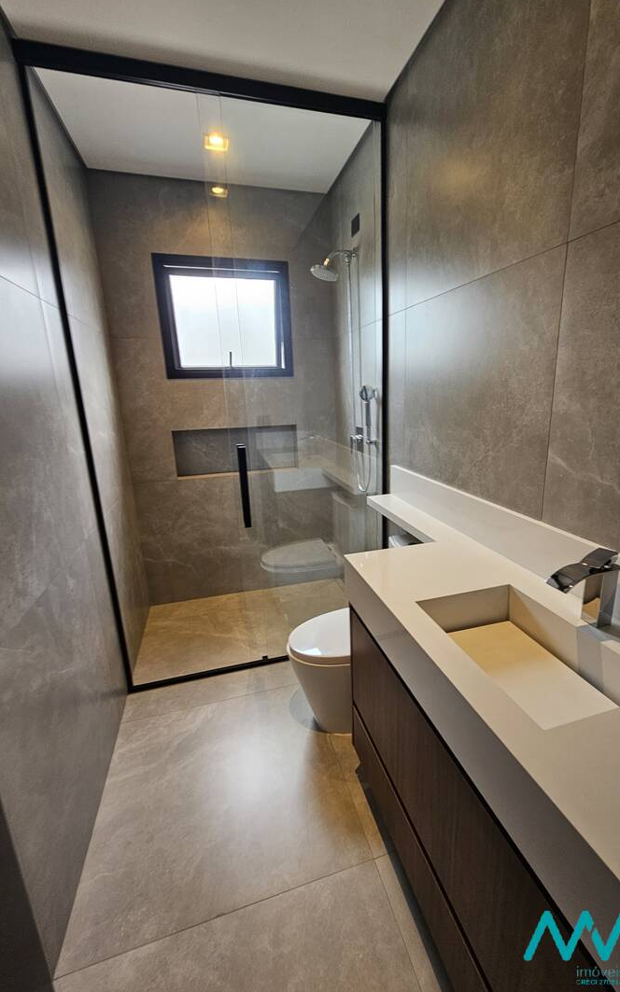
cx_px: 332
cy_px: 494
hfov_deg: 78.5
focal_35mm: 14
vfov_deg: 105.3
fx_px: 379
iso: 64
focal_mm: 2.2
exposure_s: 1/60
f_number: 2.2
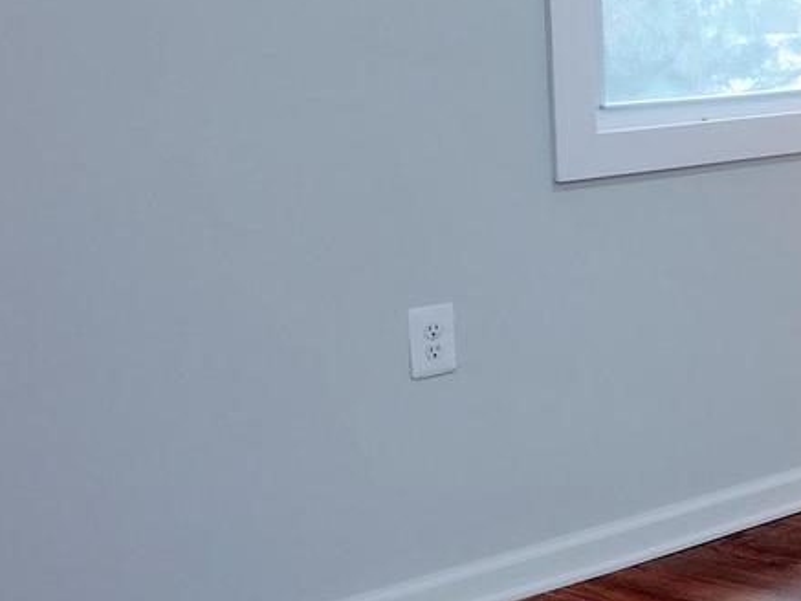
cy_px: 38
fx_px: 2060
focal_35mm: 89
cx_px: 1201
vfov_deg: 16.3
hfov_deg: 19.3
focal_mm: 4.71
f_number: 1.7
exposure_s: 1/120
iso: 134
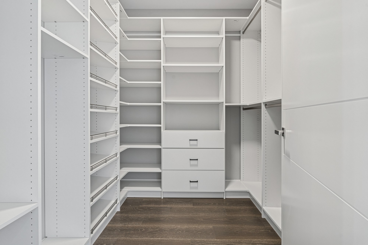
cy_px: 122
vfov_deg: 70.4
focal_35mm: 17
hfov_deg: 93.3
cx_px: 184
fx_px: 174
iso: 320
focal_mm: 17
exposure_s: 1/13
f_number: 8
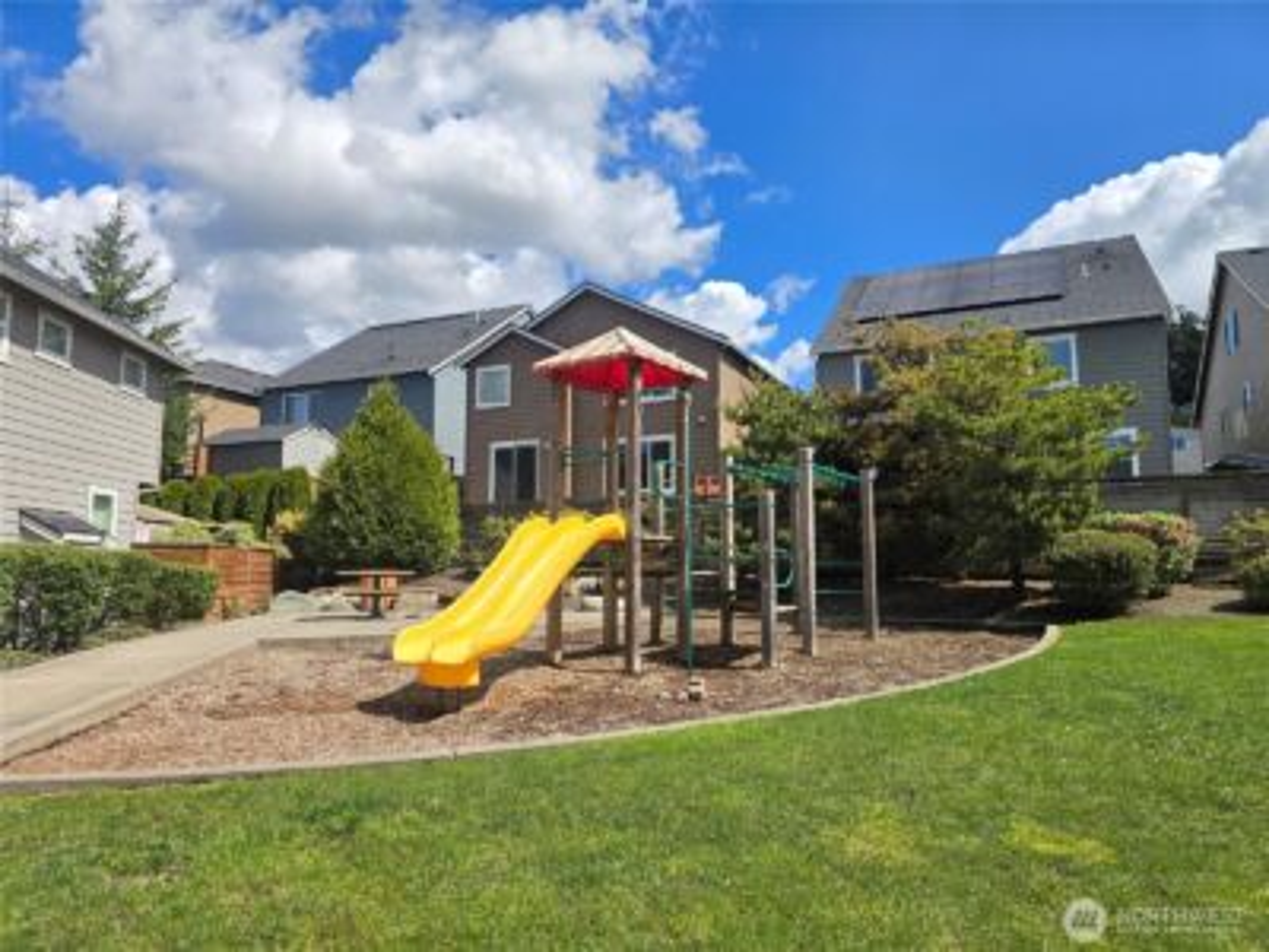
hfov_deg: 73.9
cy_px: 476
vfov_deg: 58.9
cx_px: 634
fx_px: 843
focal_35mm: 23
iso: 12
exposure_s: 1/892
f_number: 1.7
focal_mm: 6.3
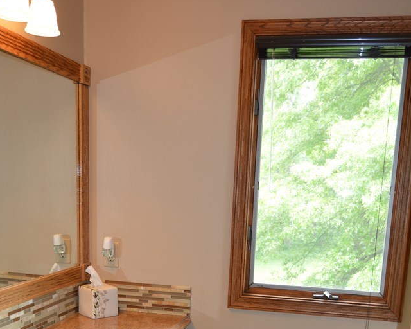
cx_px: 209
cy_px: 295
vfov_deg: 33.1
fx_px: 523
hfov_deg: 42.9
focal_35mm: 43
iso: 400
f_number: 4
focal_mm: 18
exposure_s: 1/60
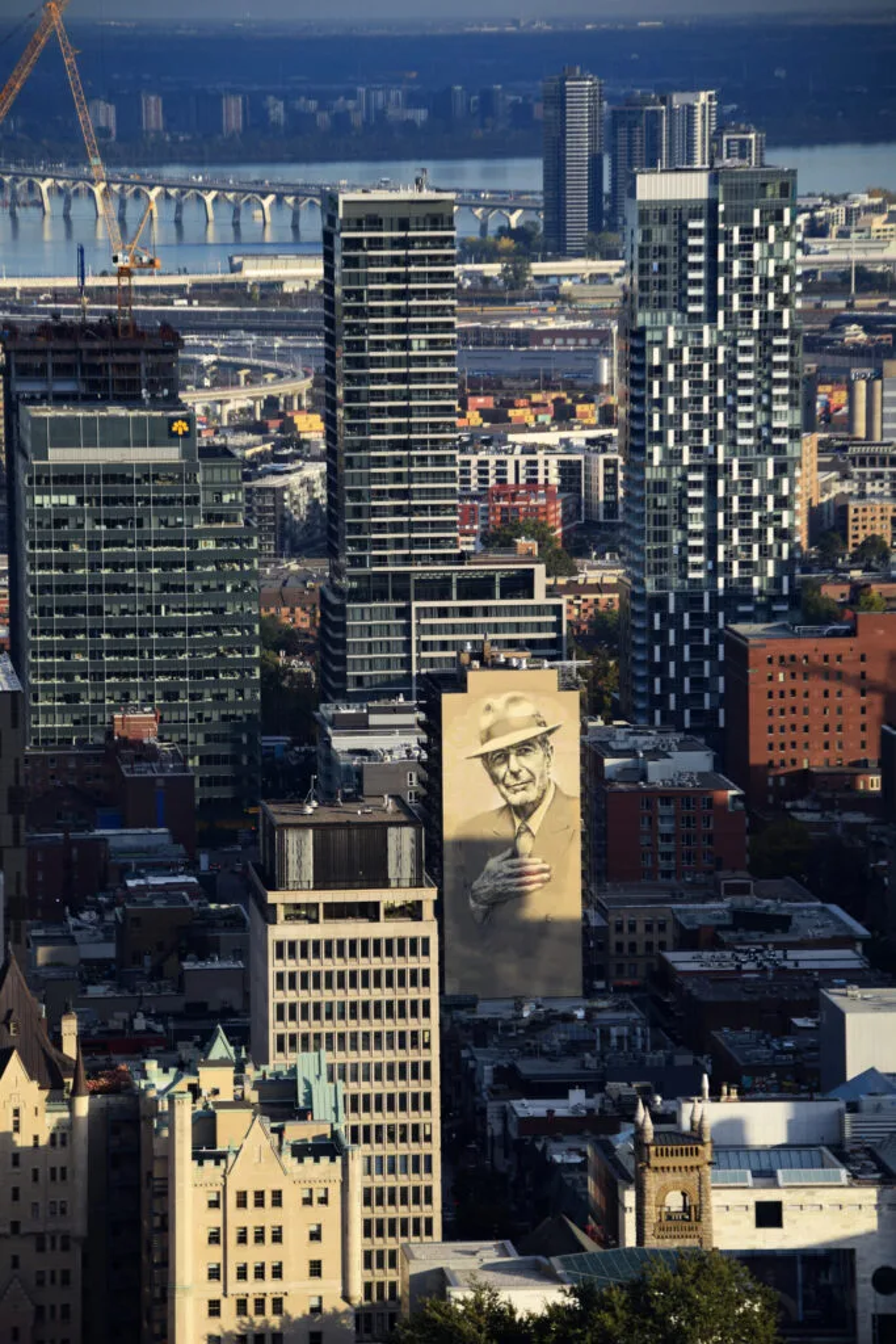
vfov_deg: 10.2
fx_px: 7557
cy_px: 672
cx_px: 448
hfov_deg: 6.8
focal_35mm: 202
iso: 200
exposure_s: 1/640
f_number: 6.3
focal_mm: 135
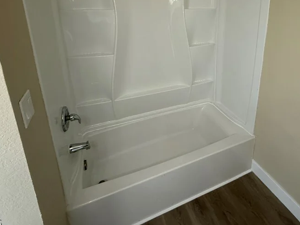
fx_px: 191
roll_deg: -1.4
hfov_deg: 75.1
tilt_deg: -13.6
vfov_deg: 57.6
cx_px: 187
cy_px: 53
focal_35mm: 22
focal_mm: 2.22
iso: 320
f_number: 2.2
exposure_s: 1/60
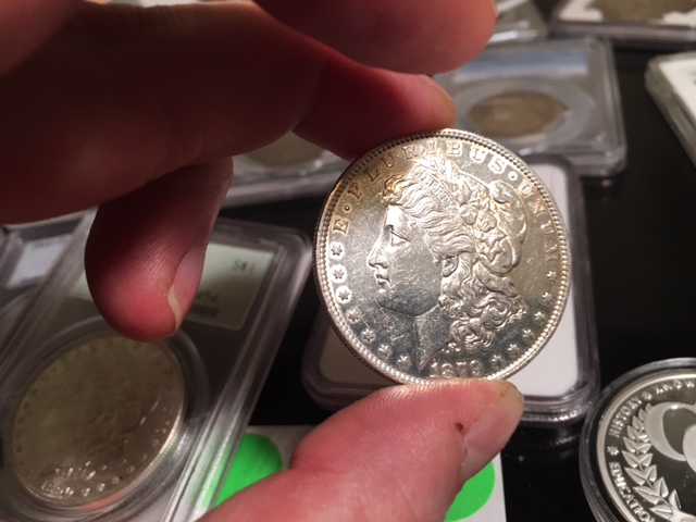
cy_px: 261
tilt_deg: -38.2
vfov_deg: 48.2
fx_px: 583
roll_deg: +12.7
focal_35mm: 29
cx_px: 348
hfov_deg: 61.7
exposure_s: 1/15
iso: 25
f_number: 2.2
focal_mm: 4.15
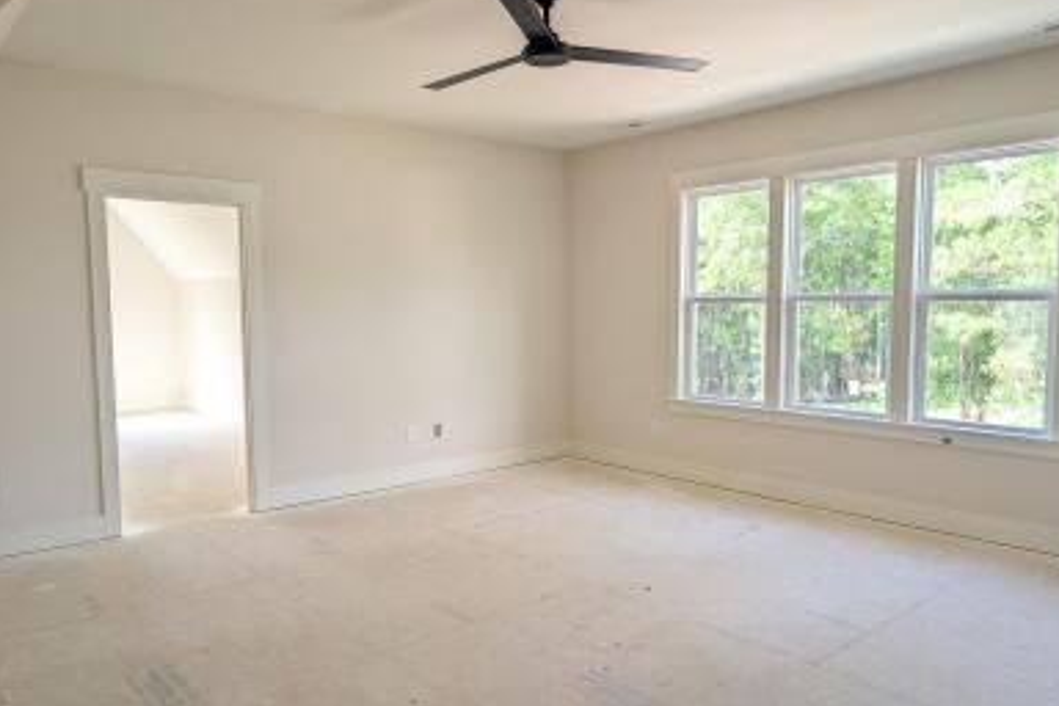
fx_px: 765
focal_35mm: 26
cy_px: 374
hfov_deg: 69.4
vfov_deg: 49.5
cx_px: 541
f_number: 1.68
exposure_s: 1/131
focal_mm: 6.9
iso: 66
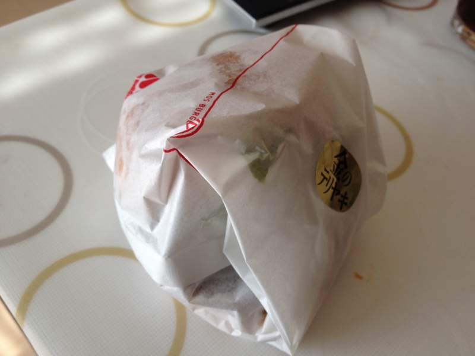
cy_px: 178
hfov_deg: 52.6
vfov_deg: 40.7
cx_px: 238
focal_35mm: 35
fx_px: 480
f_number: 2.4
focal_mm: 4.28
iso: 64
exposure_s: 1/169
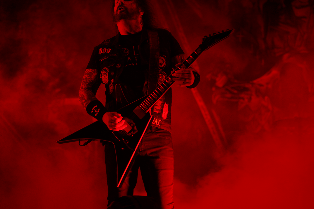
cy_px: 104
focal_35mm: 105
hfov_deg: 19.5
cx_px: 157
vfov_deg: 13.0
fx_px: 916
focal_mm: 105
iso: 200
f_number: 4
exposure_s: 1/125
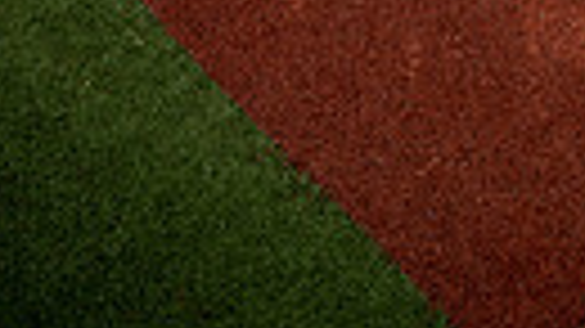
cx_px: 536
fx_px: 1349
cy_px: -656
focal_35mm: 87
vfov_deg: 10.2
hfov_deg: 23.8
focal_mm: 24
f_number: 8
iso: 100
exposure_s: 1/250
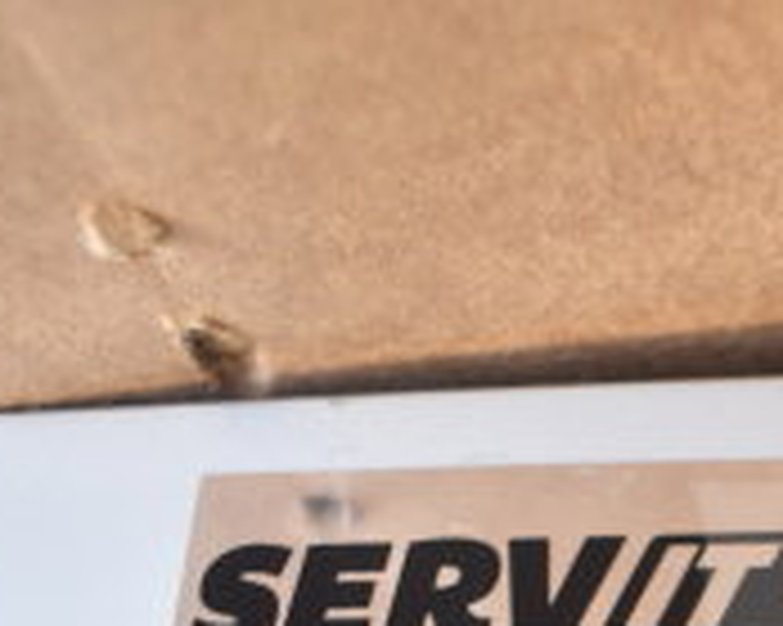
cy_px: 840
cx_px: 1089
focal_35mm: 89
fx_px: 2061
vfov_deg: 16.2
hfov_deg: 19.4
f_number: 3.5
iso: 280
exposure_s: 1/30
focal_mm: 18
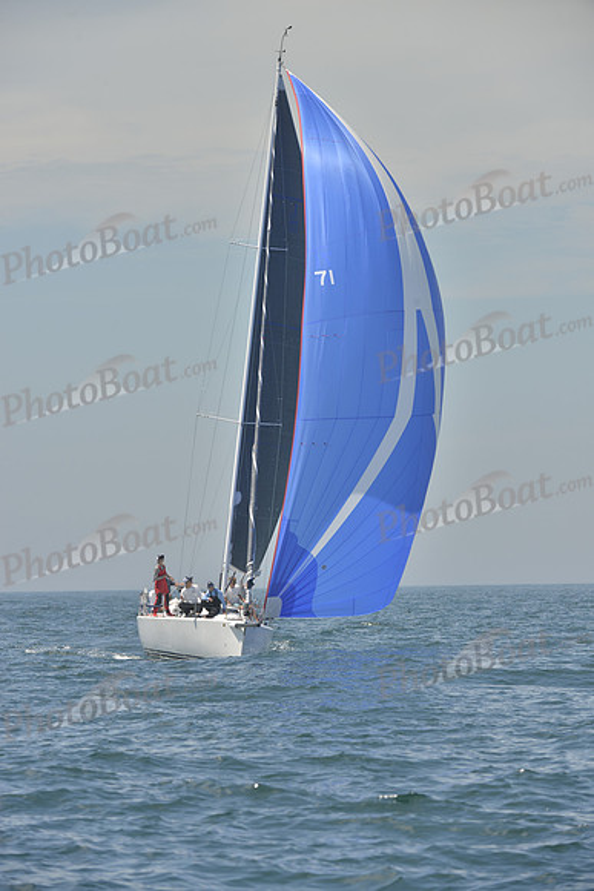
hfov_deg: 6.2
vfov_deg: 9.4
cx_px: 297
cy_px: 446
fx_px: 5441
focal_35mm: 220
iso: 280
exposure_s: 1/800
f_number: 9
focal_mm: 220
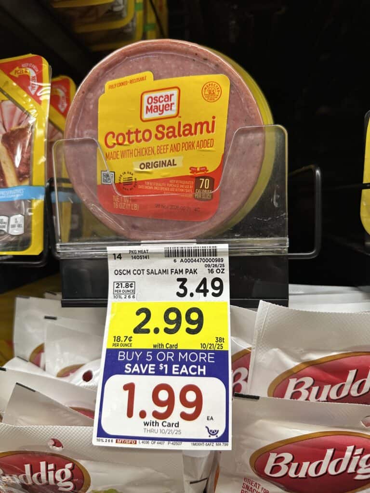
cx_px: 185
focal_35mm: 24
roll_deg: +2.9
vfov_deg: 71.6
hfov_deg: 56.8
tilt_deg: -3.3
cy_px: 246
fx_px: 342
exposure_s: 1/120
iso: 100
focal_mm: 6.86
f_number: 1.78
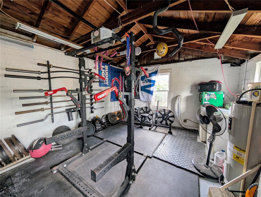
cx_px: 130
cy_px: 98
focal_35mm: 12
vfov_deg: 94.6
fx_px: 91
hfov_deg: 110.5
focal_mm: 2.02
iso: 54
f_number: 1.7
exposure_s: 1/37.8
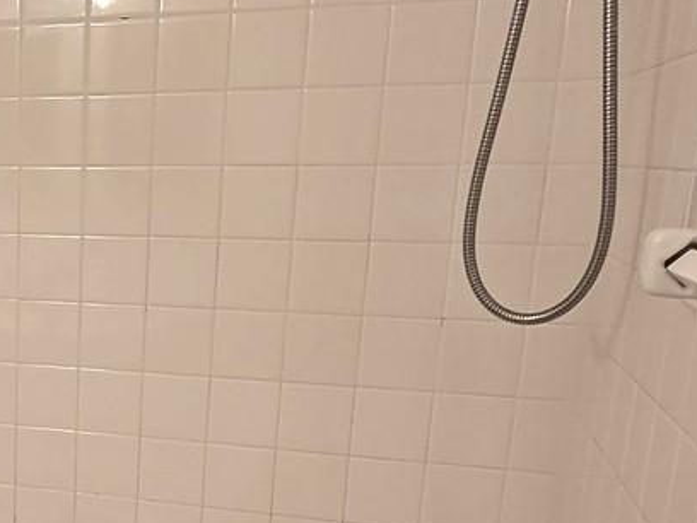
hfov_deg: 32.8
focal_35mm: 51
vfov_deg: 27.9
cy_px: 424
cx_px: -73
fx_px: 1027
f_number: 2.2
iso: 160
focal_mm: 2.2
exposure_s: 1/60
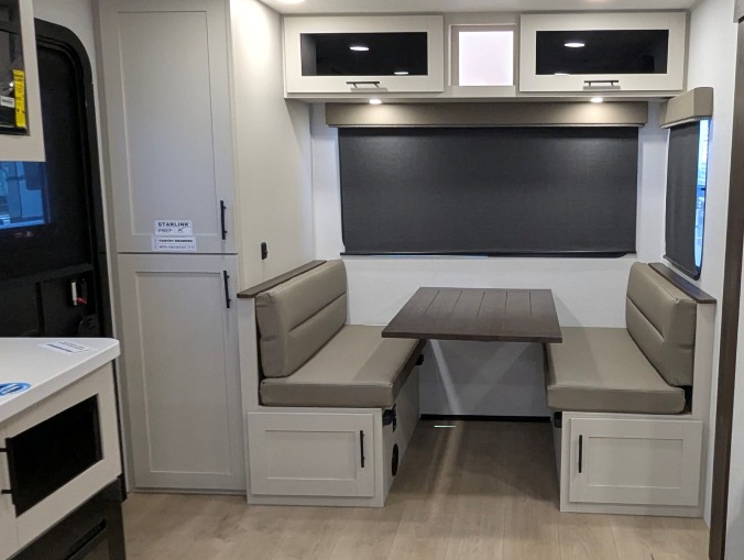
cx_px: 479
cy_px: 286
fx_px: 710
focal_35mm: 33
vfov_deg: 43.0
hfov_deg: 54.5
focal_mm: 2.35
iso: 162
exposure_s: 1/67.5
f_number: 2.2
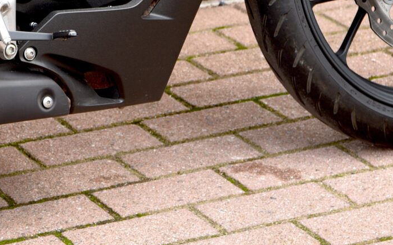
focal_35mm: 233
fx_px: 2495
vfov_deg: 5.6
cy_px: -172
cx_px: -83
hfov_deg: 8.9
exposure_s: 1/100
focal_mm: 62
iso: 200
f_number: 5
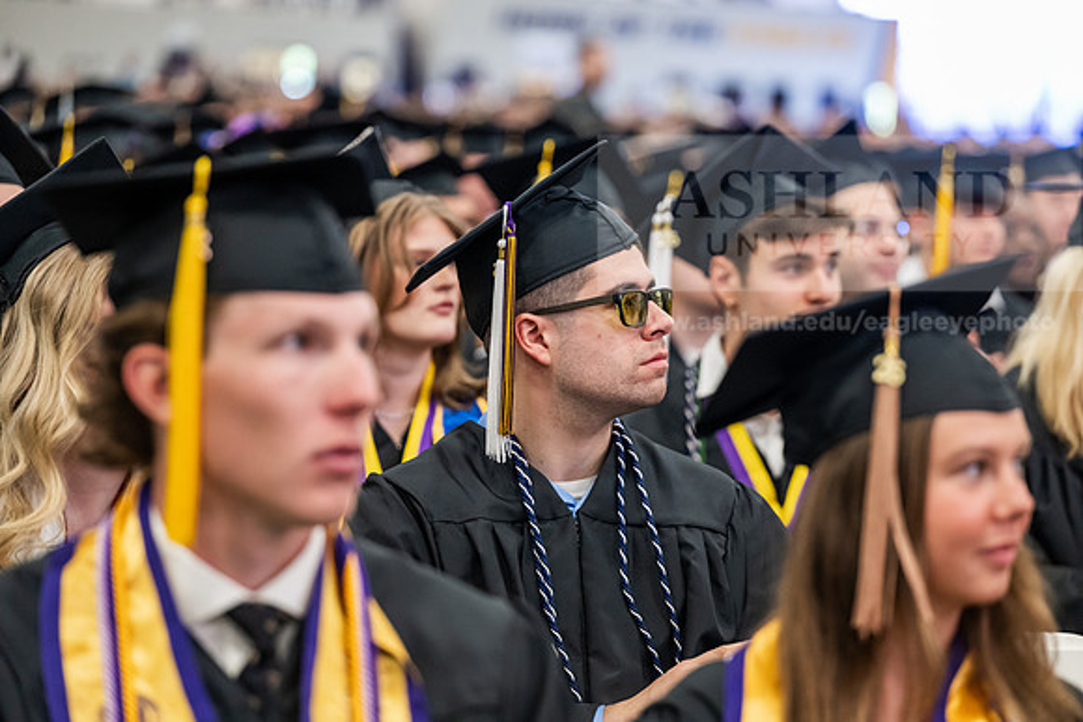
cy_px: 361
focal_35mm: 115
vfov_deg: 11.9
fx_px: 3460
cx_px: 542
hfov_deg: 17.8
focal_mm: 115
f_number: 3.2
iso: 2500
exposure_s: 1/200
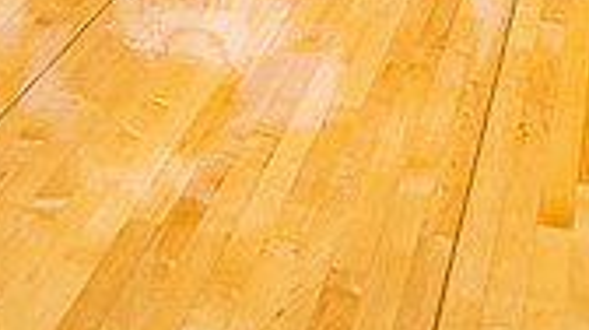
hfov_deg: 20.3
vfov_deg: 10.3
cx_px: 109
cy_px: -414
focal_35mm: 104
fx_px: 1622
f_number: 6.3
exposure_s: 1/250
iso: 400
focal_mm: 37
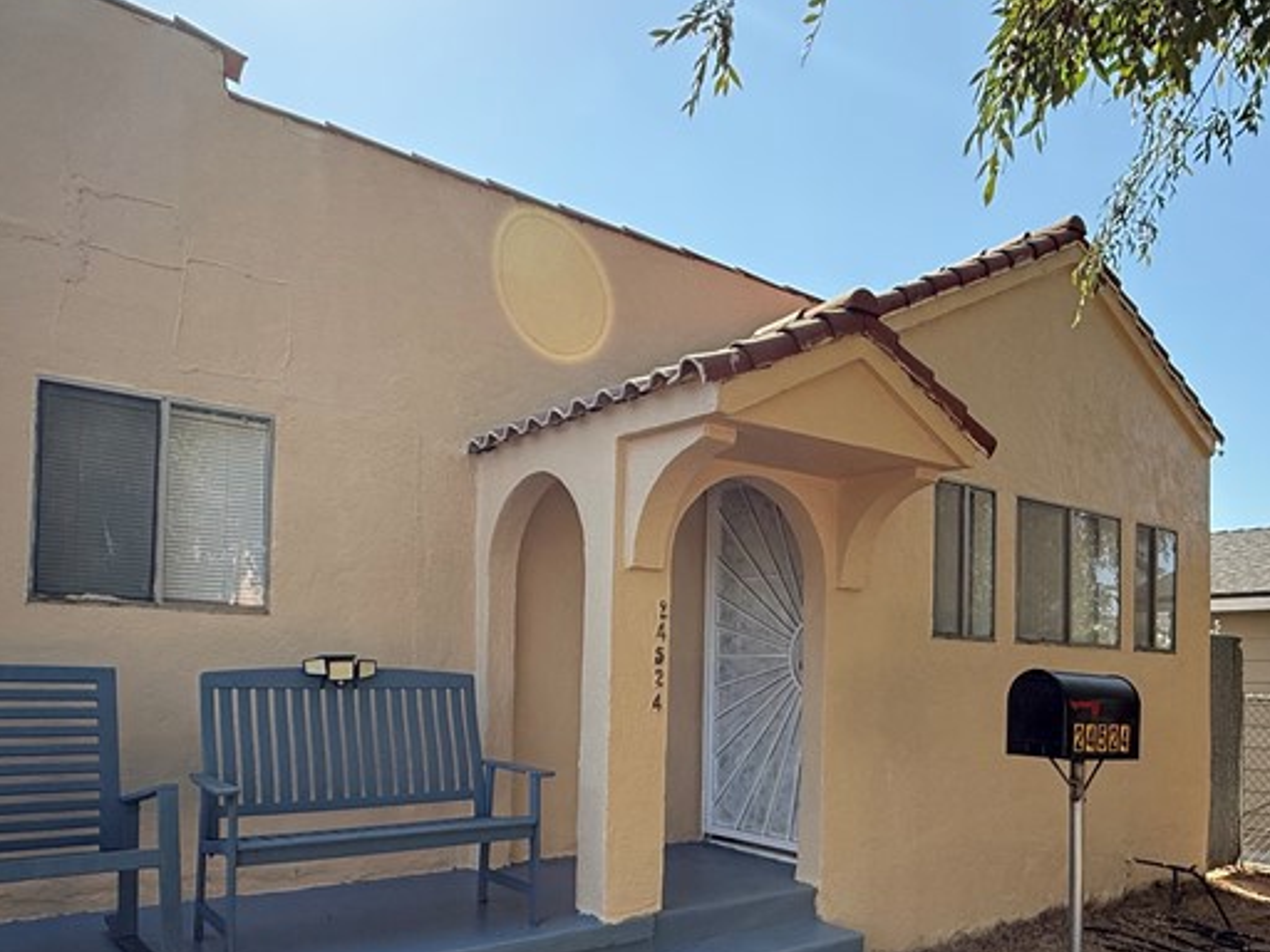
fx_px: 1027
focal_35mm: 28
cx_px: 734
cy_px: 652
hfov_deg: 63.1
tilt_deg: +1.7
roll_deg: -0.5
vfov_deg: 48.7
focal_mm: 2.22
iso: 64
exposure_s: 1/789
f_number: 2.2
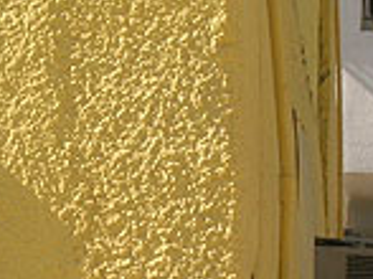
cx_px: 63
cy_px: 101
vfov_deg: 5.2
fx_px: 3101
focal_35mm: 288
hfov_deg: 6.9
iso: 50
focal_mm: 15.7
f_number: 7.9
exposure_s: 1/148
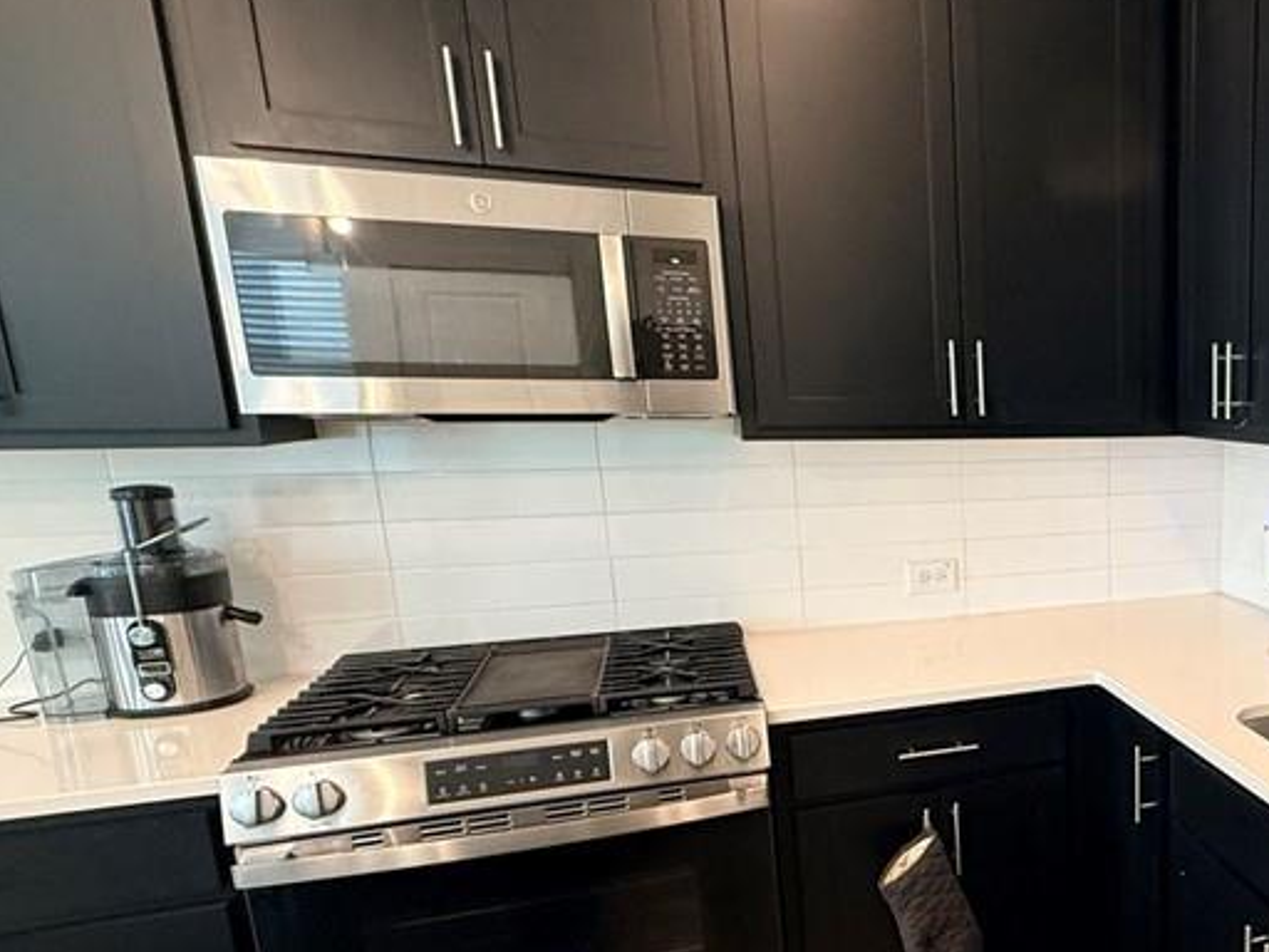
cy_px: 617
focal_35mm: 28
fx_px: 1026
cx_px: 1185
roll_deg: -1.0
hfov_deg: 53.8
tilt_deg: -11.7
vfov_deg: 49.1
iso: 200
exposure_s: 1/60
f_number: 2.2
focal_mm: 2.22
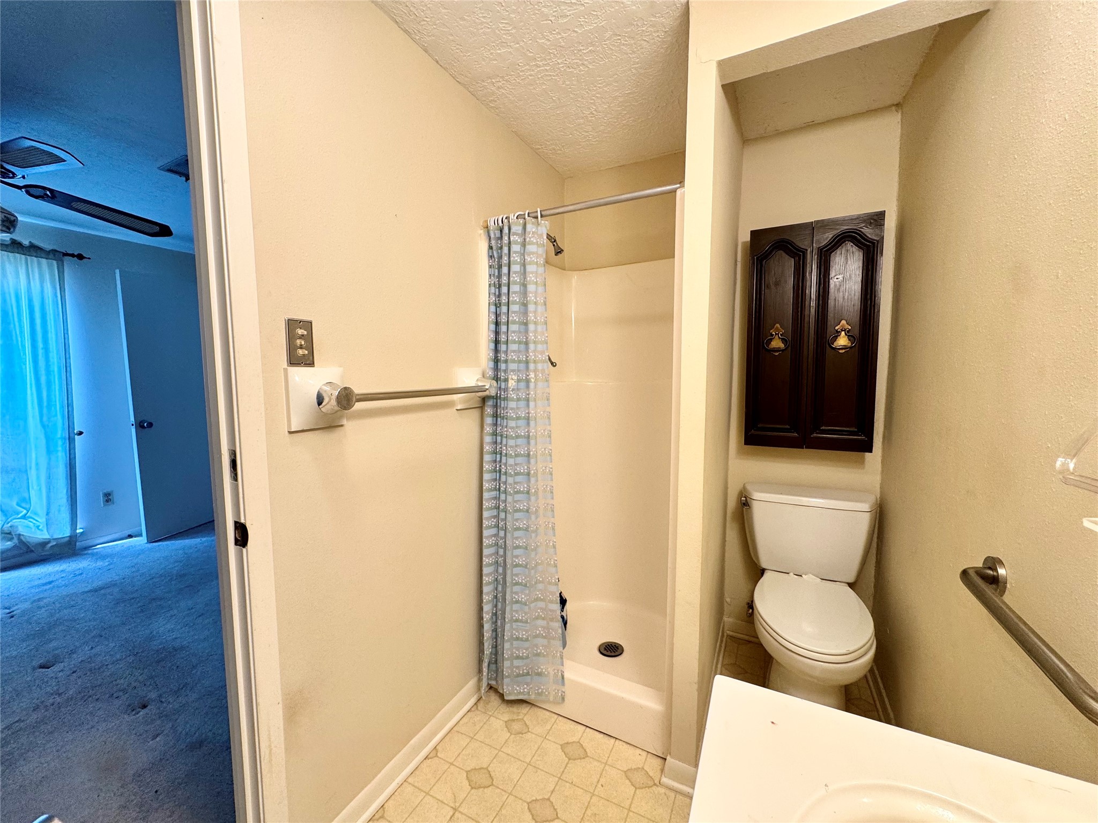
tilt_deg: -5.2
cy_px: 412
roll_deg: +0.1
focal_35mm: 14
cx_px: 549
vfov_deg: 85.7
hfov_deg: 102.1
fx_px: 444
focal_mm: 2.22
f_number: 2.2
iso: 125
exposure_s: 1/120
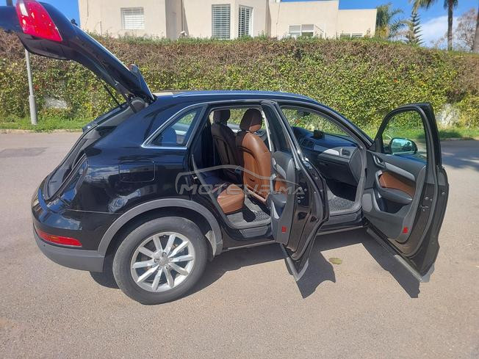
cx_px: 240
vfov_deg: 58.9
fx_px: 318
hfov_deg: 73.9
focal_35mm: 23
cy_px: 180
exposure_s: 1/455
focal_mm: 5.06
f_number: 1.8
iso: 25
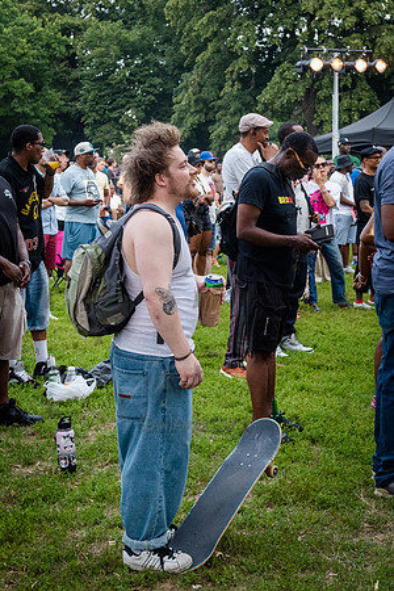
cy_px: 261
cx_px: 243
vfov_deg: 31.0
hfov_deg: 20.9
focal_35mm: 65
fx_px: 1065
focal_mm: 38
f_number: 4.5
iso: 2000
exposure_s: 1/400
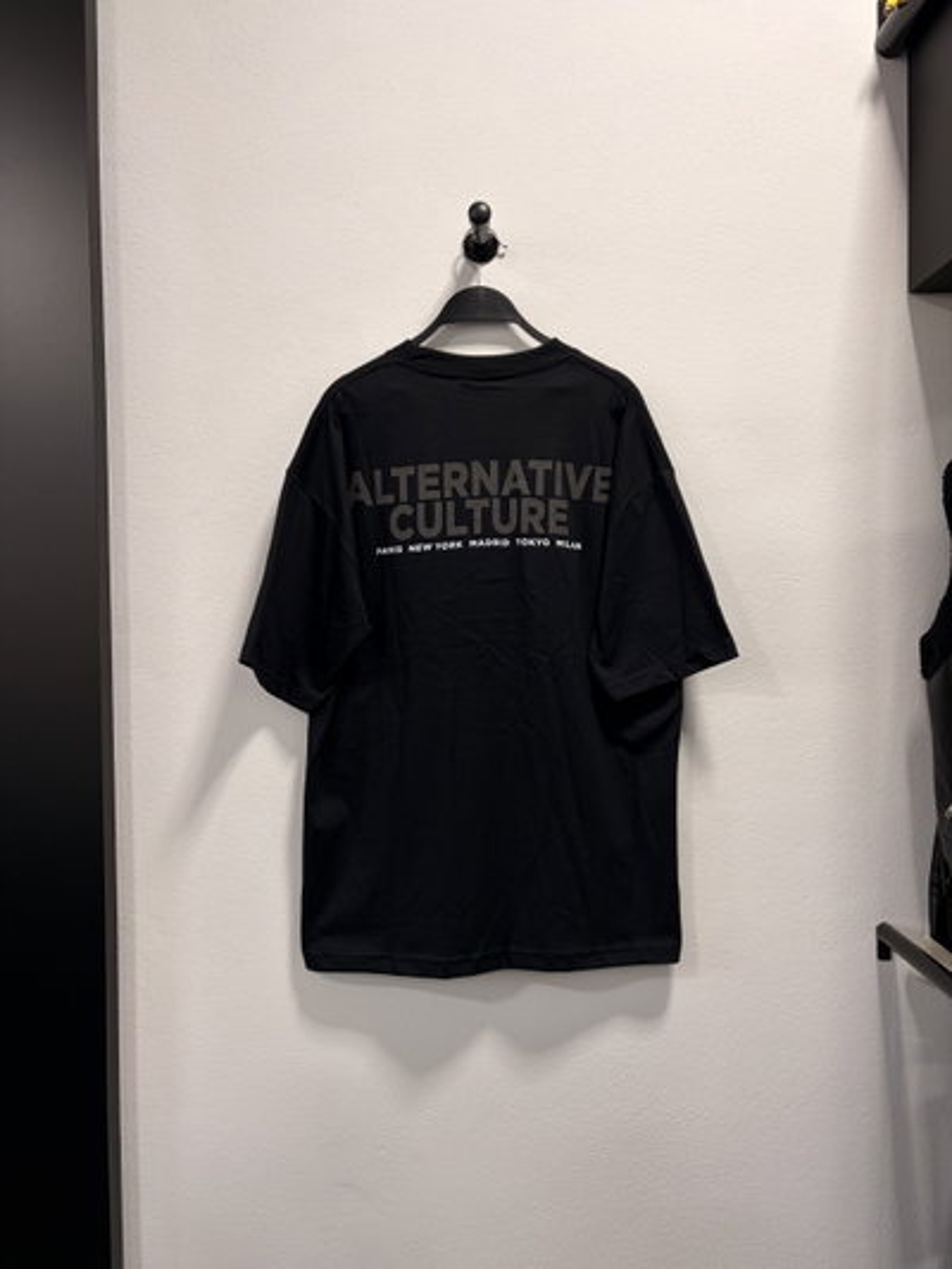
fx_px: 953
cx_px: 476
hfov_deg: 53.1
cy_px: 634
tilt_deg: -0.8
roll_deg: +0.6
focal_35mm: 26
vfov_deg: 67.3
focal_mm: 5.96
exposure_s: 1/50
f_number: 1.6
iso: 64
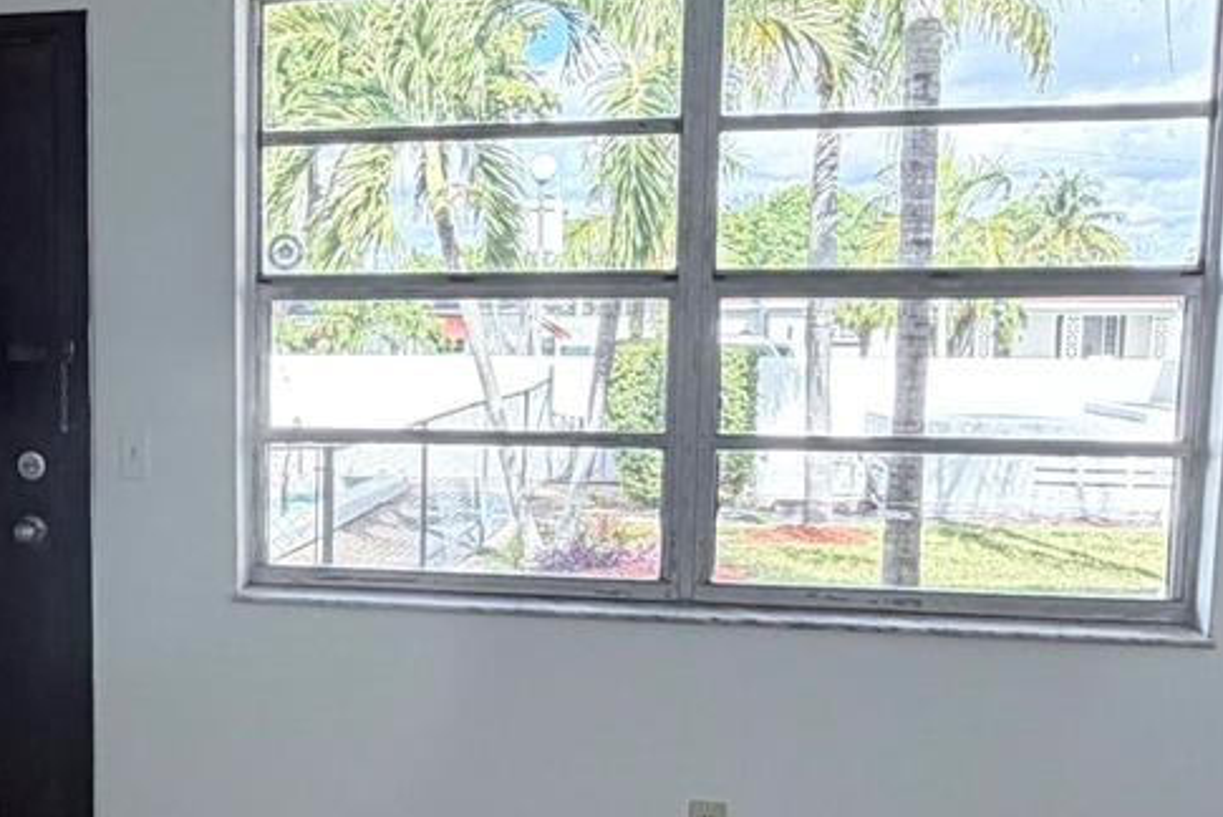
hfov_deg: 39.4
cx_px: 232
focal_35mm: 48
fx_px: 1632
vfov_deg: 28.0
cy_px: 517
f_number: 2.2
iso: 64
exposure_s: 1/121
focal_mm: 2.22
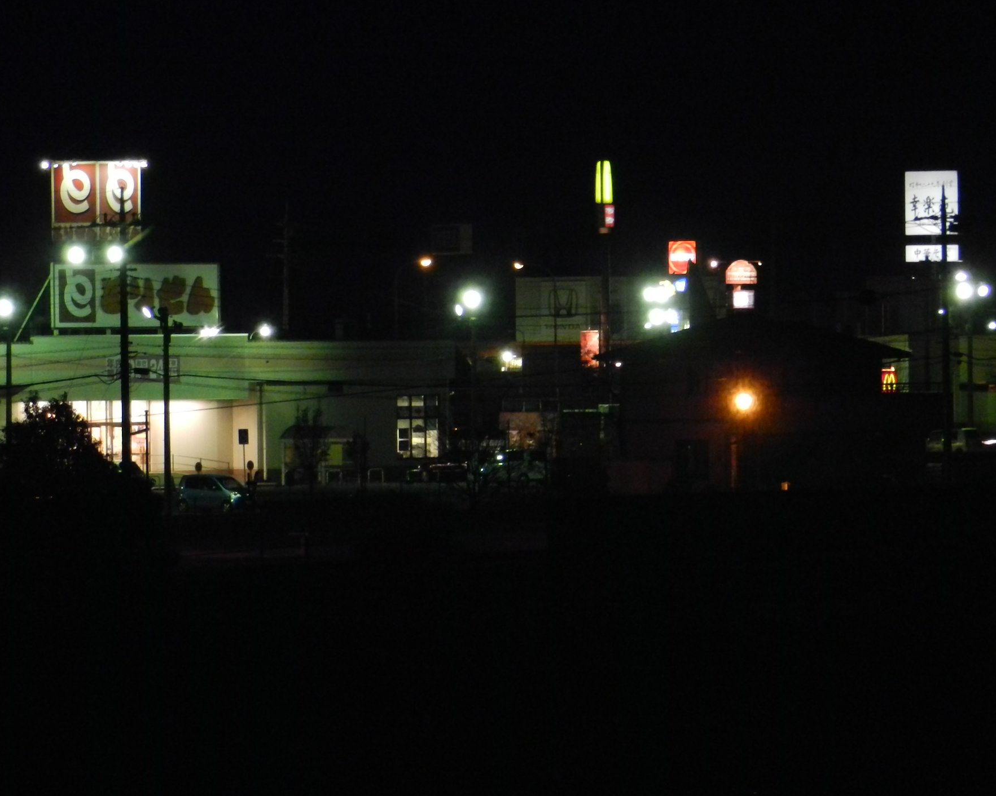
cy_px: 376
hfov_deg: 5.5
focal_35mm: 350
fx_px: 10317
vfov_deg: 4.4
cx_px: 520
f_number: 5.4
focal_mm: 55
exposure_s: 1/30
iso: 560
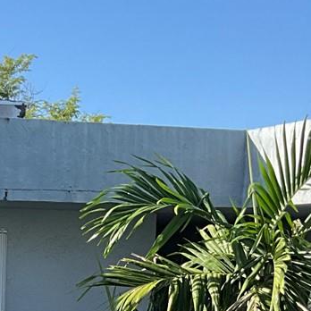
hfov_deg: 13.4
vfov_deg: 14.5
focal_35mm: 118
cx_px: -229
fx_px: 1199
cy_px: 317
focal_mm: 3
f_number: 1.8
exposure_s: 1/898
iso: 25
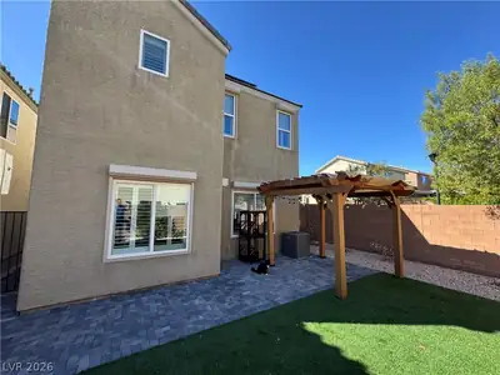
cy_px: 188
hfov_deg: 102.1
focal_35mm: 14
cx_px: 250
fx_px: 202
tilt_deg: +5.0
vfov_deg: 85.7
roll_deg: -0.5
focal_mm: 2.22
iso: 40
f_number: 2.2
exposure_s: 1/556
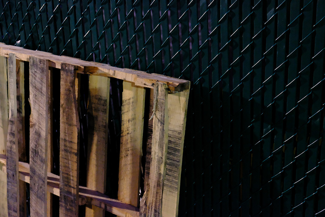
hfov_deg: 38.9
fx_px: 461
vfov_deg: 26.5
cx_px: 162
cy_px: 108
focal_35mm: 51
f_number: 4.5
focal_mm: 34.3
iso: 12800
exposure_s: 1/7
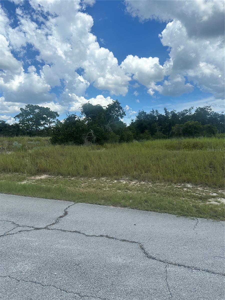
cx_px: 112
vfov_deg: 71.6
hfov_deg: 56.8
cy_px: 150
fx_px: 208
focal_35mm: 24
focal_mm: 6.86
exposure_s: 1/5525
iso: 80
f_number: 1.78
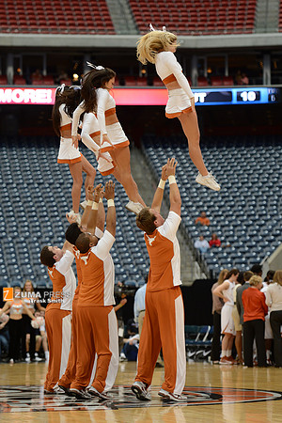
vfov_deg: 18.6
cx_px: 141
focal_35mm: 110
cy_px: 212
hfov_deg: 12.5
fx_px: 1292
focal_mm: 110
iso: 1250
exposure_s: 1/1250
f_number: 2.8
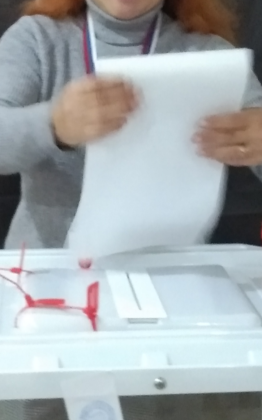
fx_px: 1302
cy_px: 178
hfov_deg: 11.5
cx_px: 157
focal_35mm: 114
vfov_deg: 18.3
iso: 782
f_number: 2.2
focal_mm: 3.65
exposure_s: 1/20
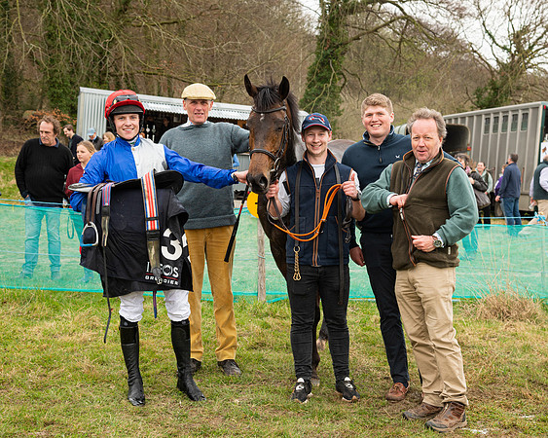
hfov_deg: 31.6
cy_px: 219
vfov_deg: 25.5
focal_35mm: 60
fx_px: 968
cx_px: 292
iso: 400
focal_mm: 52
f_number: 5
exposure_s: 1/250
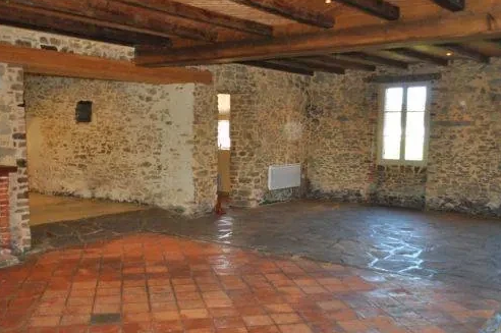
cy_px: 183
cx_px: 218
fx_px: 542
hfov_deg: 49.5
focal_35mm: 39
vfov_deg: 34.1
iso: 800
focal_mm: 20
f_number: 3.8
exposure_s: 1/80
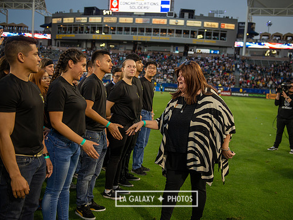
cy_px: 111
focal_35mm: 40
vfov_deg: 36.0
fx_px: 339
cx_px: 156
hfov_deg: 46.7
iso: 400
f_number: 2.8
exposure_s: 1/500
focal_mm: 36
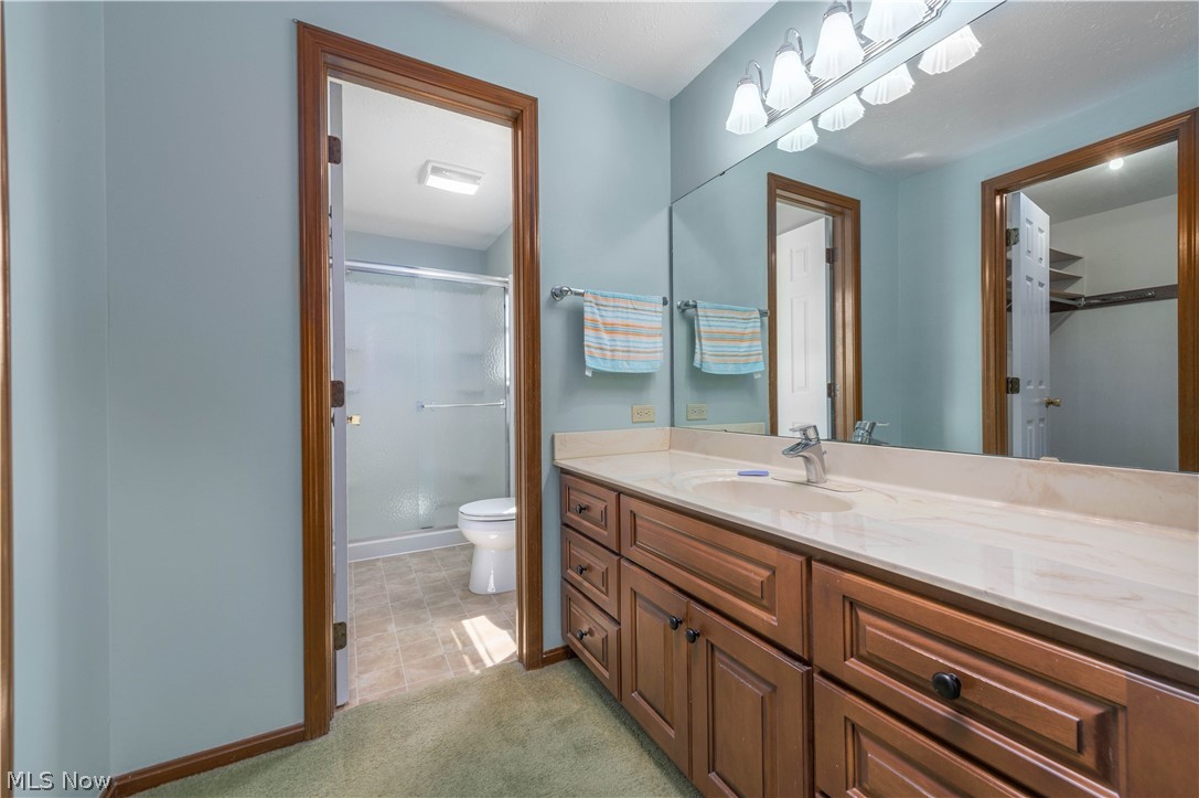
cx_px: 600
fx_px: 466
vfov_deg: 81.1
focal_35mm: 14
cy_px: 399
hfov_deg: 104.3
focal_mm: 14
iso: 200
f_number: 9
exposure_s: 1/60
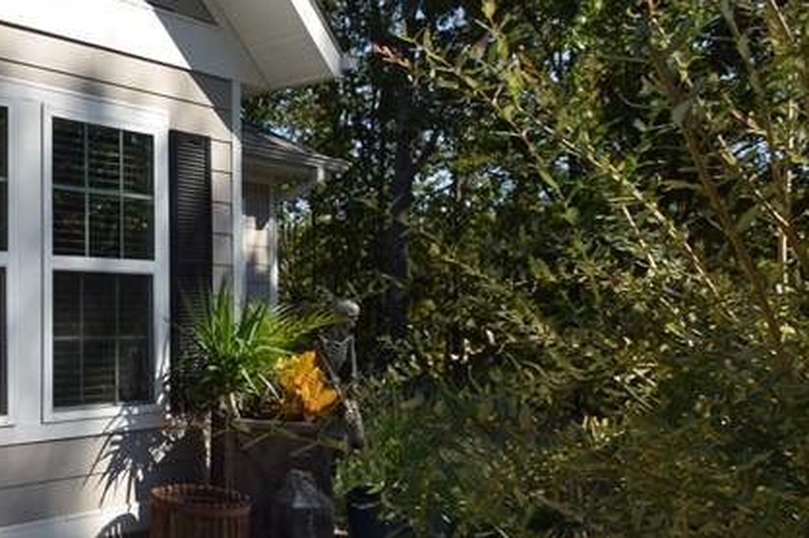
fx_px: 876
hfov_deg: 39.0
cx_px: -118
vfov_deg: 34.1
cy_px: 234
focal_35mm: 39
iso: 100
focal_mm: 10
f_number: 10
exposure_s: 1/200
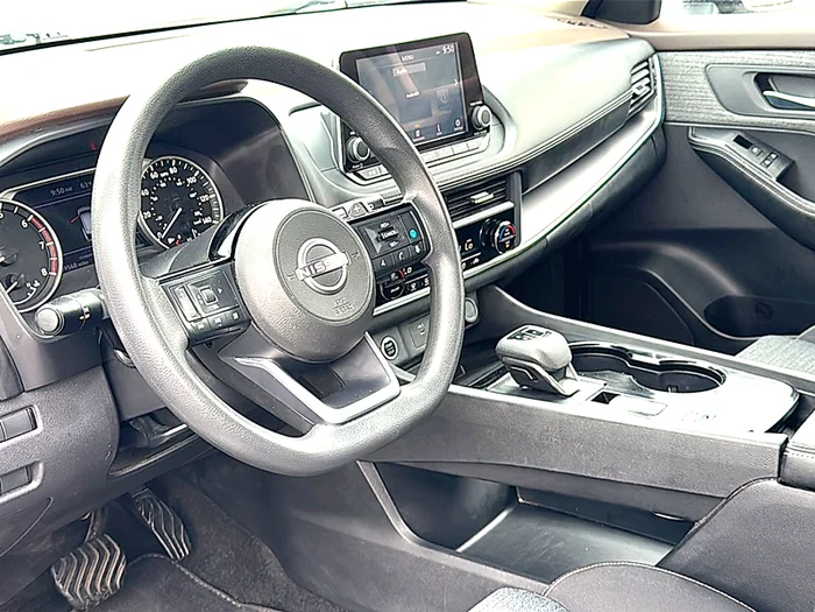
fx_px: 871
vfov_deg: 38.7
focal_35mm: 37
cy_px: 306
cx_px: 408
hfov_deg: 50.1
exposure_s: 1/119
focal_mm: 6.86
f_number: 1.78
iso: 80
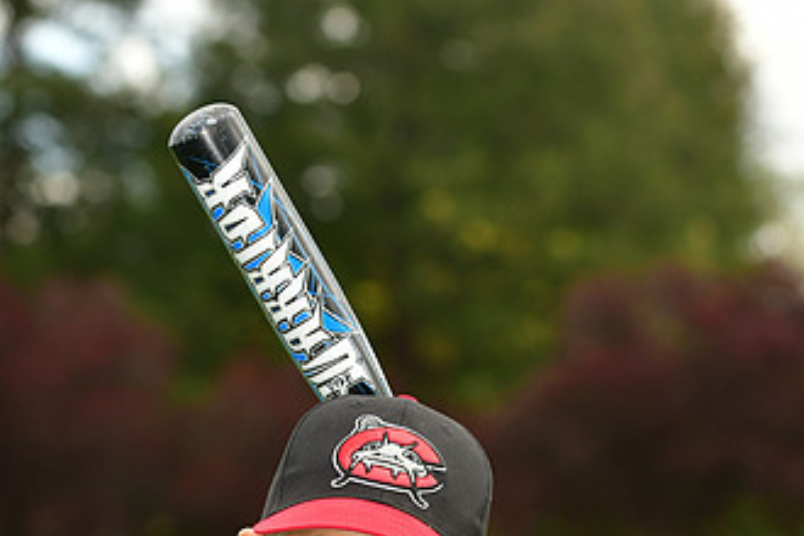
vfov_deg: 4.7
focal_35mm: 290
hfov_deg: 7.1
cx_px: 354
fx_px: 6476
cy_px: 692
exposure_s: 1/500
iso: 200
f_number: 5
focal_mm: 110
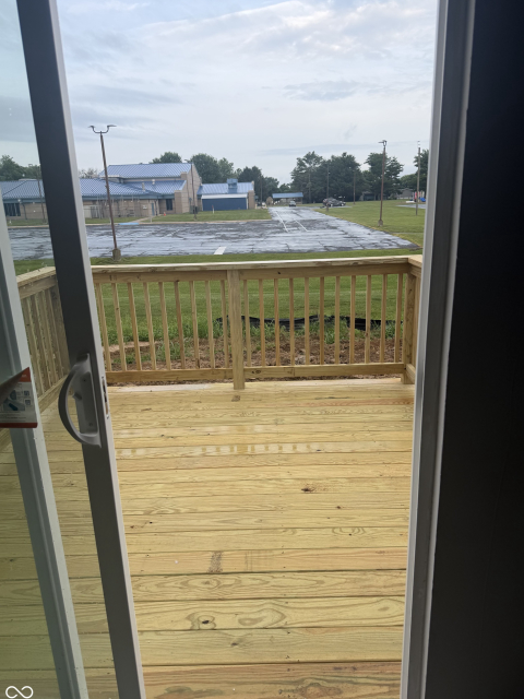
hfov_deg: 54.9
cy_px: 350
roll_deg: +2.4
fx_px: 505
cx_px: 264
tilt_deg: -16.7
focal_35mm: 25
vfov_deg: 69.4
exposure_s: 1/967
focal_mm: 6.76
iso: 80
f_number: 1.78
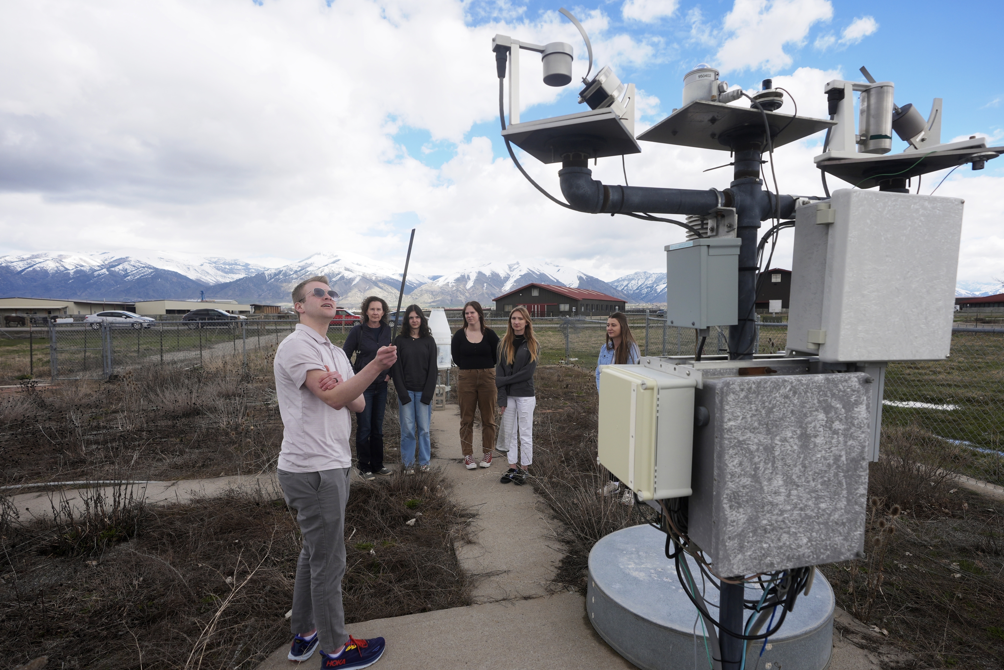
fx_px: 502
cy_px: 351
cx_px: 524
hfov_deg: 89.9
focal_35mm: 18
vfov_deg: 67.4
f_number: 4
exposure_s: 1/2000
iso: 250
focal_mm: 16
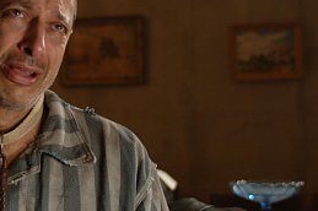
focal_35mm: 110
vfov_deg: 12.4
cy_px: 61
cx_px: 60
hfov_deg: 18.4
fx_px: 970
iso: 400
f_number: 2.8
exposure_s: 1/20
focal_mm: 38
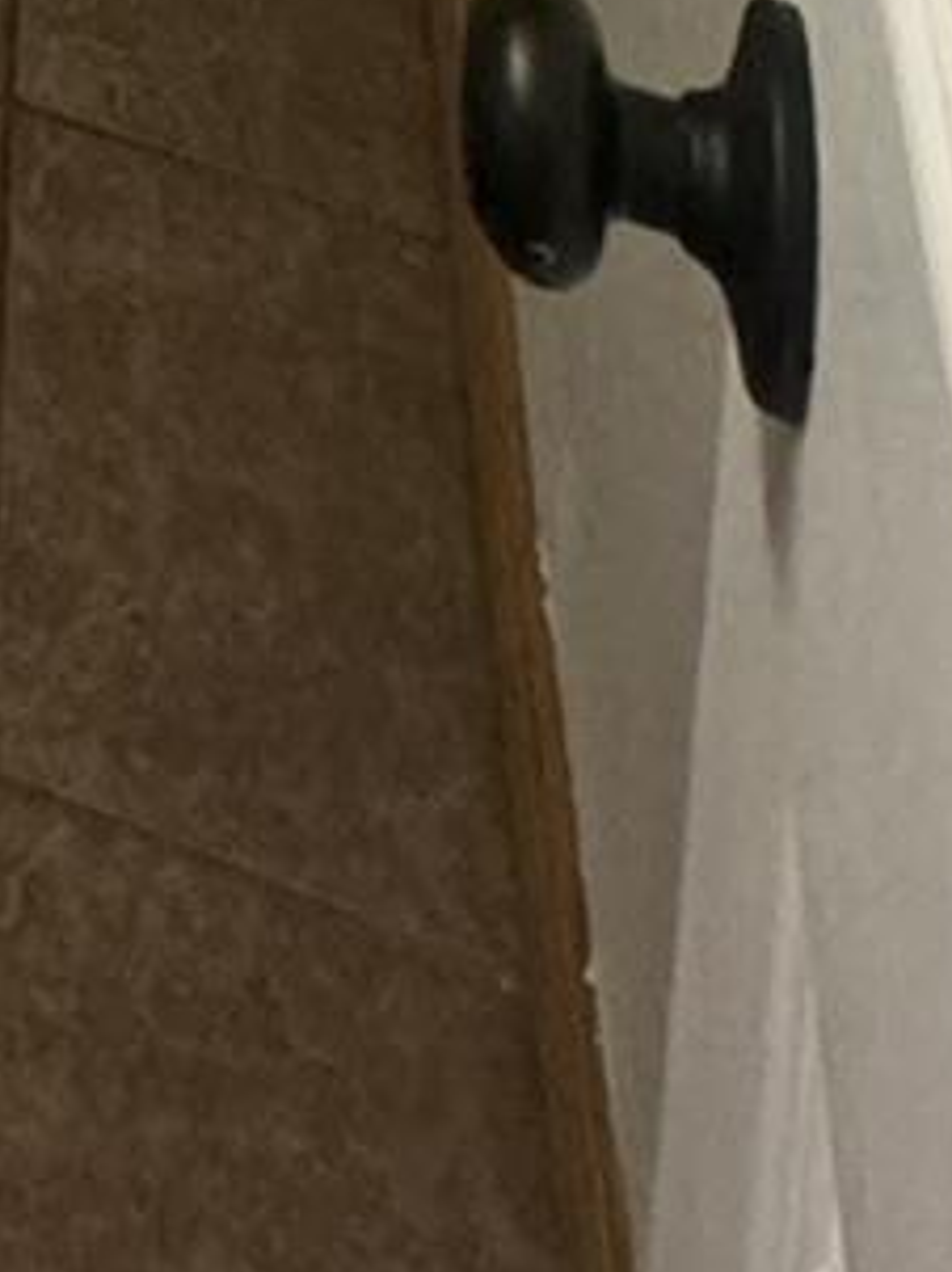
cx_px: -1217
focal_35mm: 95
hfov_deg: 12.6
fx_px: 3488
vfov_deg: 11.2
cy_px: -2628
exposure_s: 1/60
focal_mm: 2.22
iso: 250
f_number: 2.2
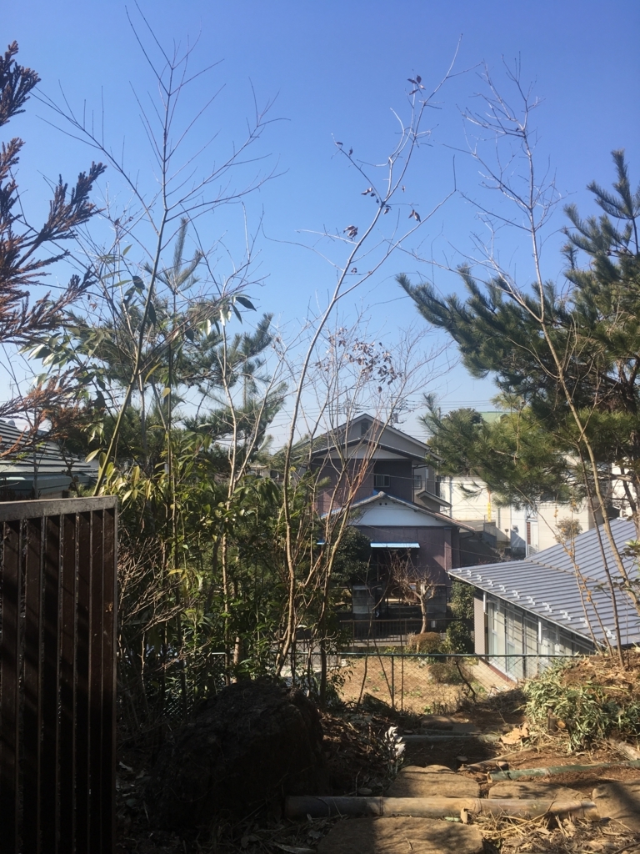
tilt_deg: +4.5
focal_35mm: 29
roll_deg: +0.6
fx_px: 715
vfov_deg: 61.7
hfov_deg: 48.2
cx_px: 320
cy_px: 427
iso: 25
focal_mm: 4.15
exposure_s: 1/938
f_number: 2.2
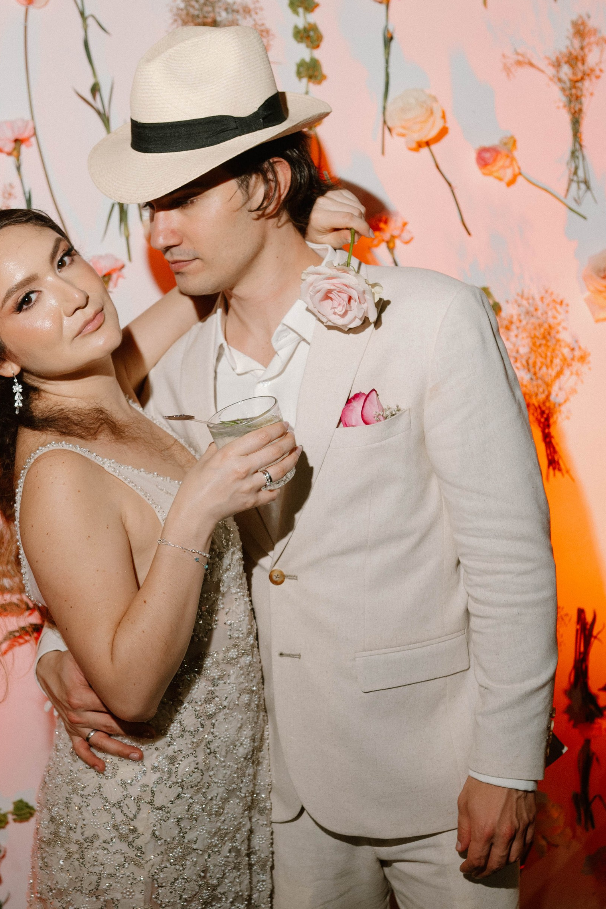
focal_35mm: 59
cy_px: 578
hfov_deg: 22.9
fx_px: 1489
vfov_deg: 33.7
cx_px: 198
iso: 400
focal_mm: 35
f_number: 3.5
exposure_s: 1/160
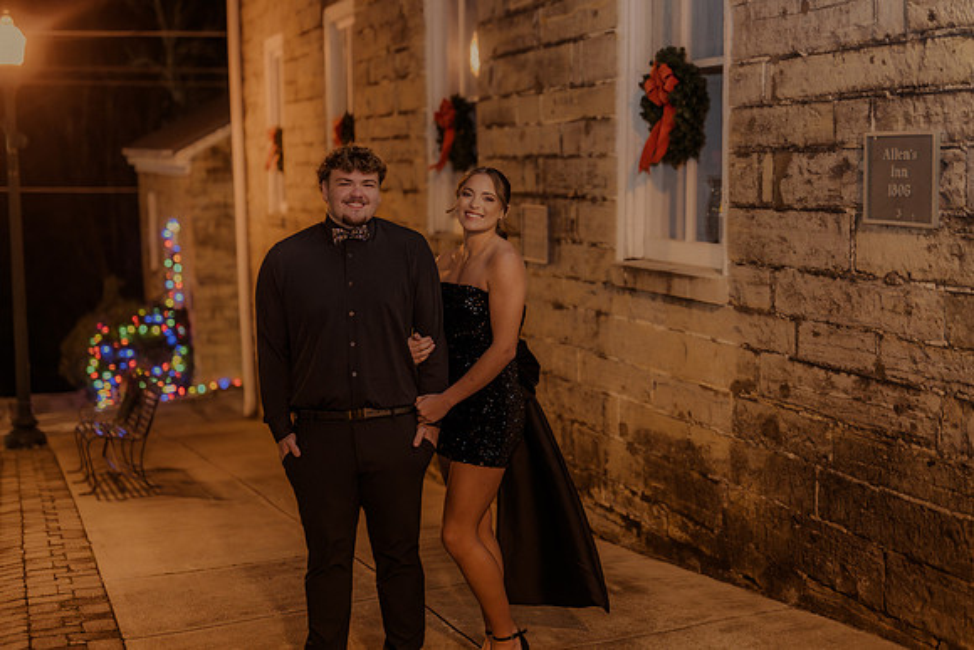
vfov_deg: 26.1
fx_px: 1399
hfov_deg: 38.4
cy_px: 325
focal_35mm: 52
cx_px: 487
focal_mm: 50
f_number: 1.4
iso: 2500
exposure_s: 1/200
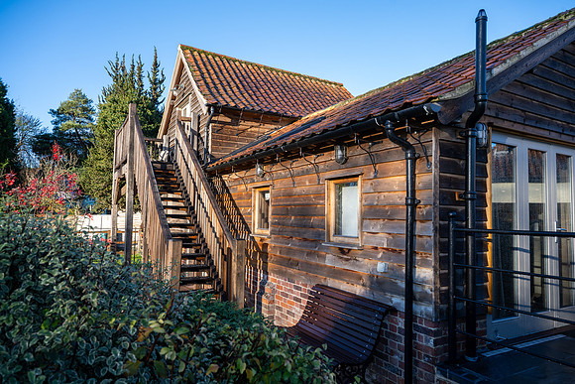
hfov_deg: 73.7
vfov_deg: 53.2
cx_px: 288
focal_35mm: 24
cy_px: 192
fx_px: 383
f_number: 6.3
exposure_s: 1/320
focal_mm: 24
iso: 400
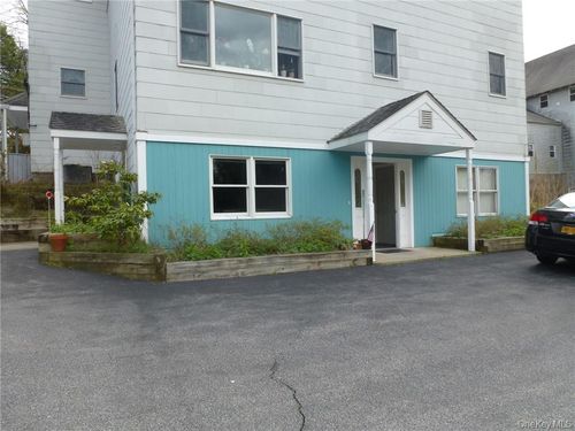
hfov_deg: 71.6
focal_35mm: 24
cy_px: 216
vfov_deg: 56.8
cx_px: 288
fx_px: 399
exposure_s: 1/500
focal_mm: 4.3
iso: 100
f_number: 3.3
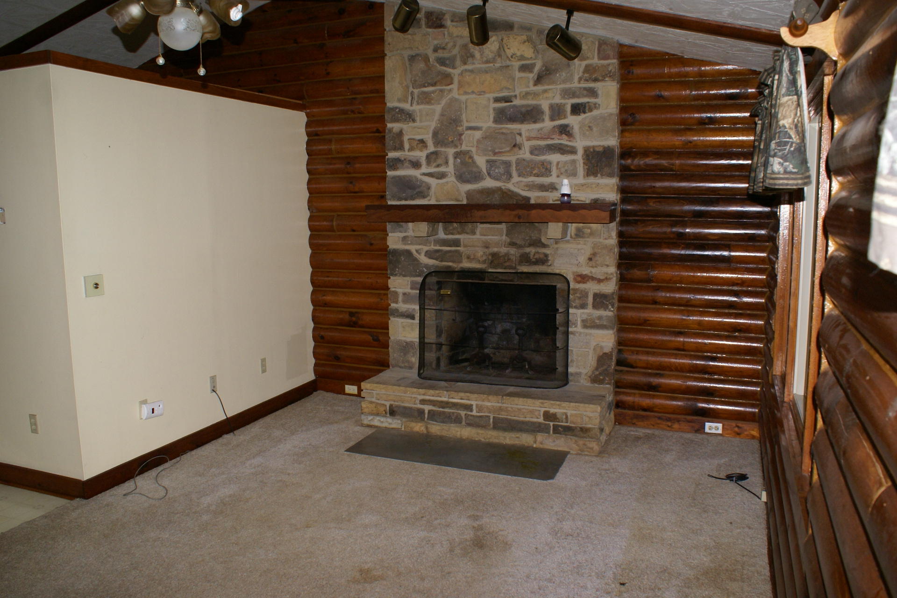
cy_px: 299
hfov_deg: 67.4
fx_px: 673
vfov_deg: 47.9
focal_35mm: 27
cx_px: 448
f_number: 5.6
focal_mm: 18
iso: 400
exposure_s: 1/60
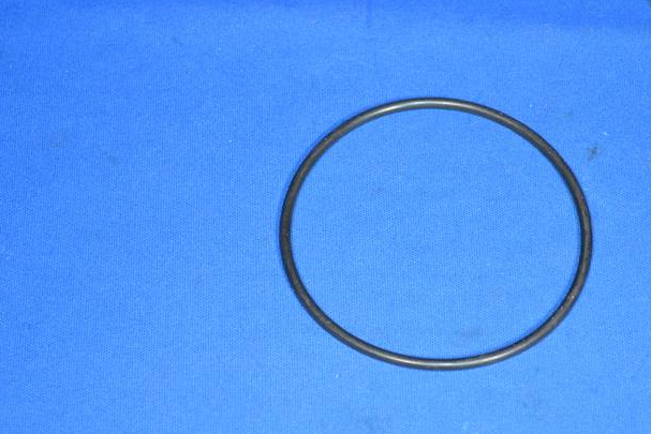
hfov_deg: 18.8
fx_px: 1965
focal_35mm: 109
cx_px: 401
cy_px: 245
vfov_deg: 12.6
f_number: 5.6
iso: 1800
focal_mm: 55
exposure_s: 1/60
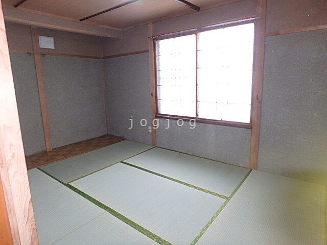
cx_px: 164
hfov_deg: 79.0
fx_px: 198
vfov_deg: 63.4
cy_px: 122
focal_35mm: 21
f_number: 3.5
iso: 200
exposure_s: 1/50
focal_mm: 3.7
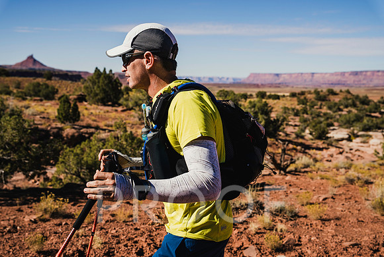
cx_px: 188
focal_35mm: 44
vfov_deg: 30.3
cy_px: 129
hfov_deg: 44.1
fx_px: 474
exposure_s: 1/1000
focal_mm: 43
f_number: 5
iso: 100
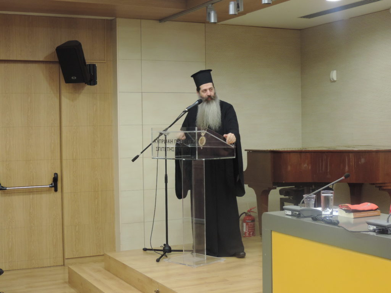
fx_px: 621
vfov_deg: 26.6
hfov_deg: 34.9
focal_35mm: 55
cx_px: 196
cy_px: 146
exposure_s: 1/15
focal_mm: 9.8
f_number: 3.7
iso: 400
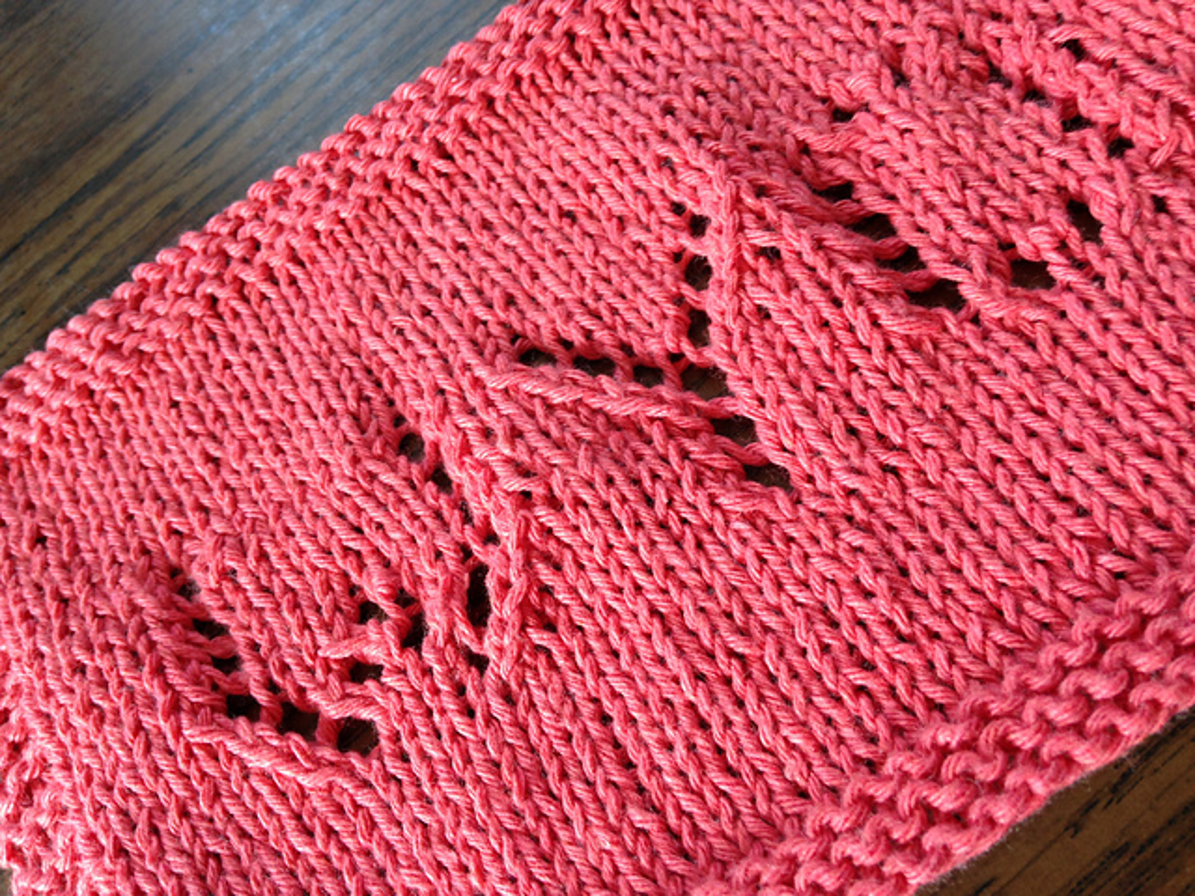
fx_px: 1139
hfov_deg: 55.4
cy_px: 448
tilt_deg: -59.8
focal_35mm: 33
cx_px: 598
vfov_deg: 42.9
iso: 50
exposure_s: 1/24
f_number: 2.4
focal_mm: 4.12
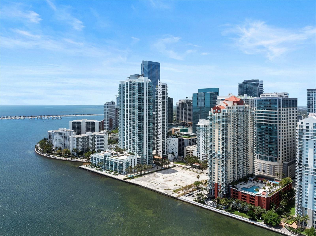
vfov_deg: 56.7
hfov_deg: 71.6
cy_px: 118
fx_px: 219
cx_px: 158
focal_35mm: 24
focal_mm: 12.29
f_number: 2.8
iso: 100
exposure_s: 1/1250
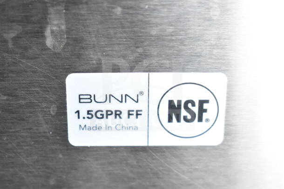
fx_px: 568
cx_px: 142
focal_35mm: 72
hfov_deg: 28.1
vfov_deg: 18.9
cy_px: 94
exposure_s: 1/80
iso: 1800
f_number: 5.3
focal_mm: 48
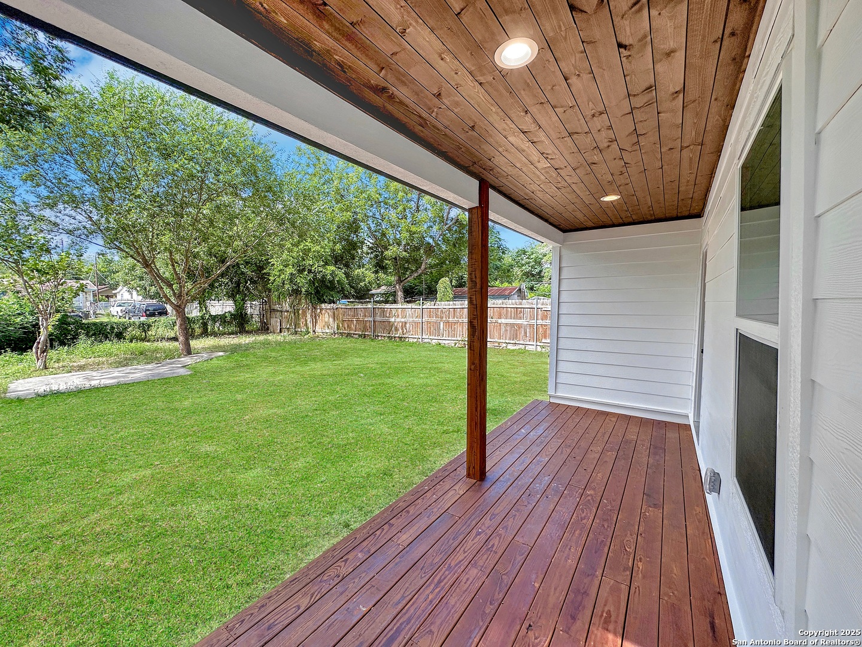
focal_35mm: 14
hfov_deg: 102.1
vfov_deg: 85.7
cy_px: 324
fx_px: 349
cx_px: 431
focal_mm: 2.22
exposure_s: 1/456
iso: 40
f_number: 2.2
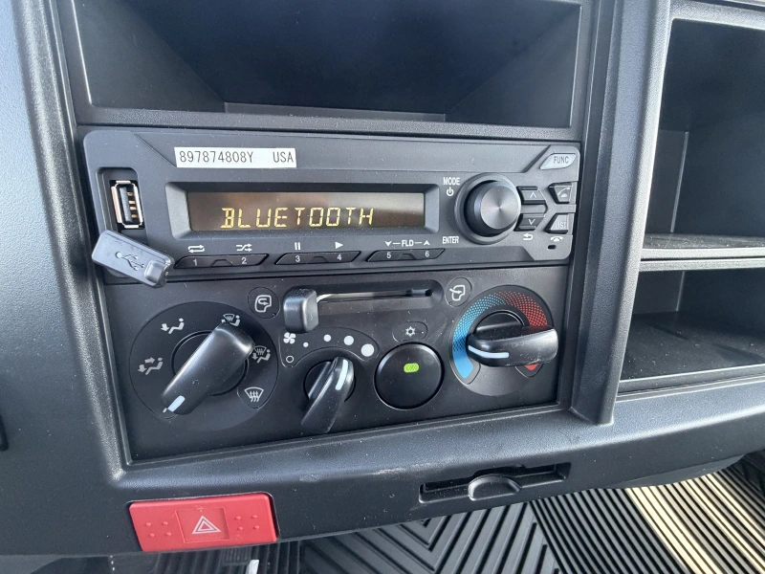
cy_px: 287
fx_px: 309
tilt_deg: -32.7
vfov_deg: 85.7
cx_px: 382
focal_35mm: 14
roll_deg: -1.0
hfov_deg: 102.1
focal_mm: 2.22
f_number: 2.2
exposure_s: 1/71
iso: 320
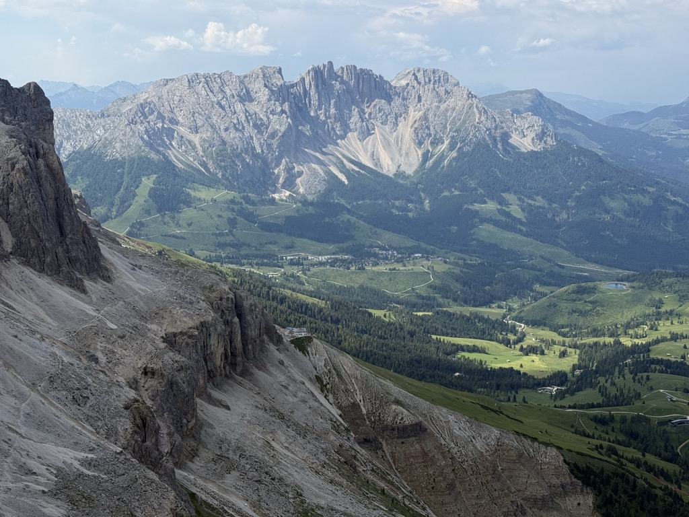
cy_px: 258
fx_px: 955
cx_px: 344
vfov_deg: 30.3
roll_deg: +0.1
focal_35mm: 48
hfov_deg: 39.7
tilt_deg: -10.5
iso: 64
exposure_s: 1/5587
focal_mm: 6.76
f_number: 1.78
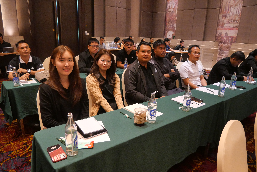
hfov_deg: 73.7
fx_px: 171
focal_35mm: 24
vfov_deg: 53.2
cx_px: 128
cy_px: 86
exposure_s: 1/125
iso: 3200
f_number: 3.5
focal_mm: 12
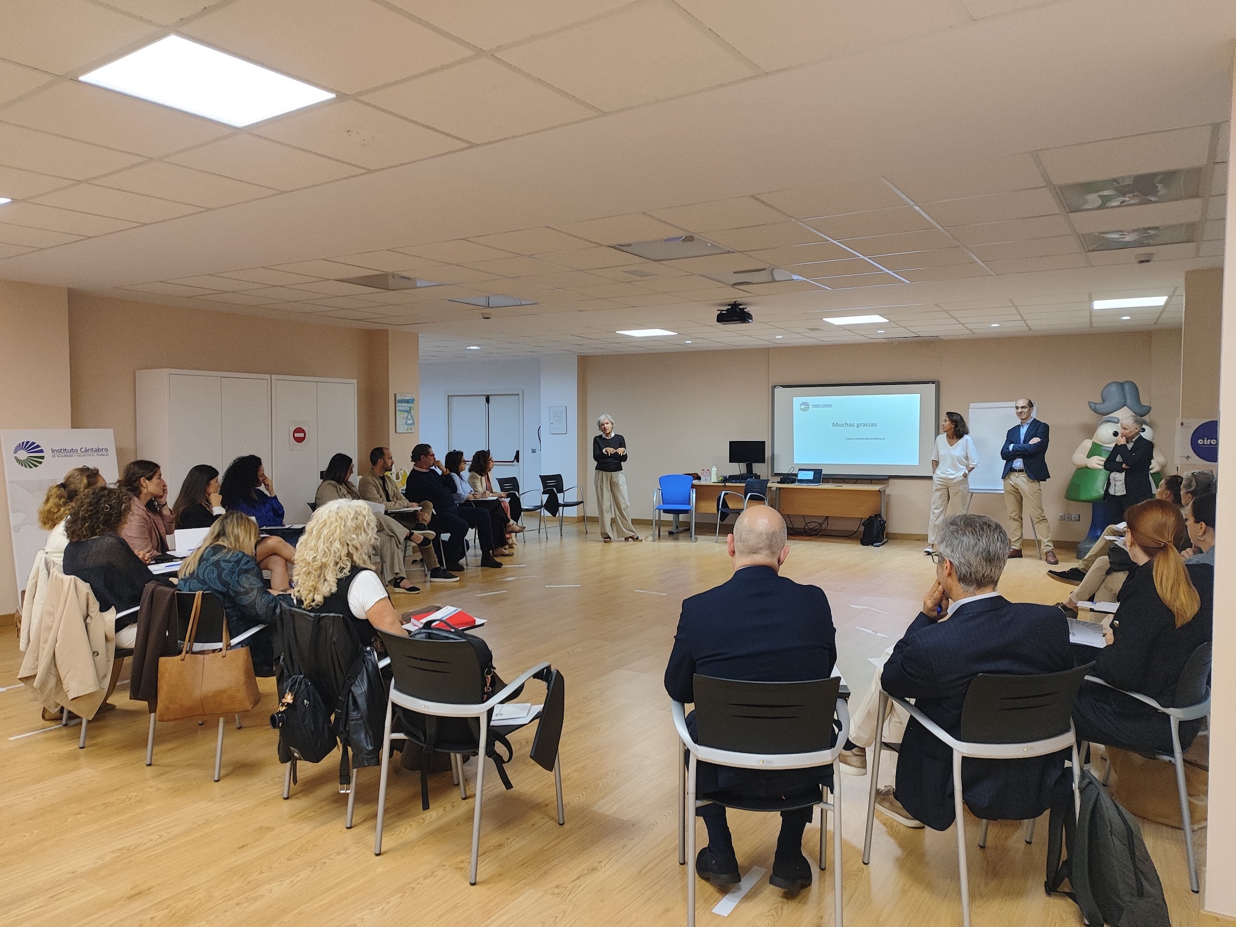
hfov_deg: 71.6
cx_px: 618
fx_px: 857
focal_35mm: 24
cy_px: 464
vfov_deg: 56.8
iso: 834
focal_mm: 5.89
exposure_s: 1/100
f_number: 1.89
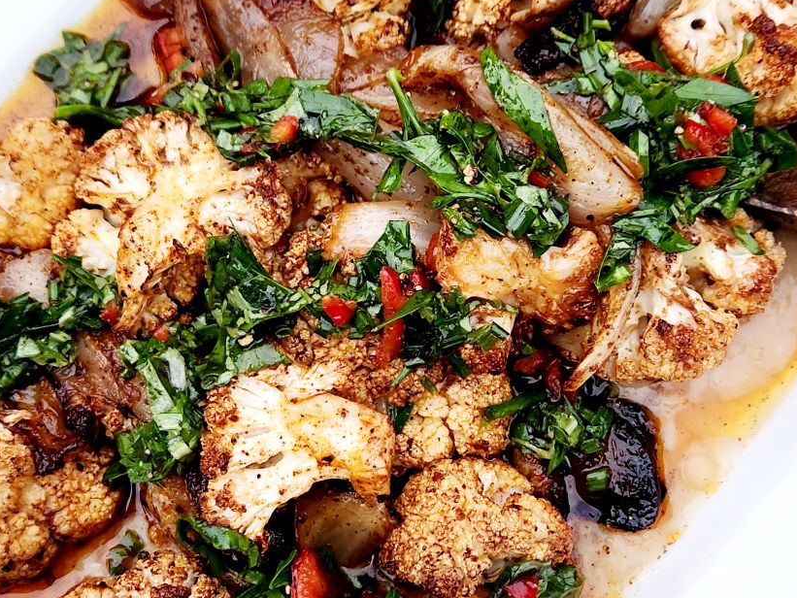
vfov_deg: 26.1
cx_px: 399
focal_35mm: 56
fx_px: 1290
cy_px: 311
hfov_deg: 34.3
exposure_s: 1/120
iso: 160
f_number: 1.8
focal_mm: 5.4
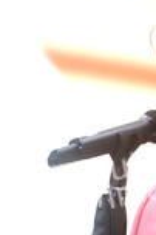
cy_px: 260
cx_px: 168
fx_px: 5153
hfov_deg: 1.7
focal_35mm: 791
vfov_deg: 2.6
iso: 1000
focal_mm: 300
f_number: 5.6
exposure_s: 1/800
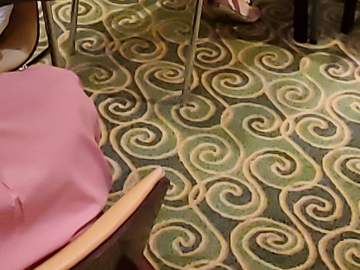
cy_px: -168
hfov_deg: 21.7
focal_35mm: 90
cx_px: 114
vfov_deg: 14.9
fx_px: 936
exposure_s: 1/30
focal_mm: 1.8
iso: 500
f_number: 2.2
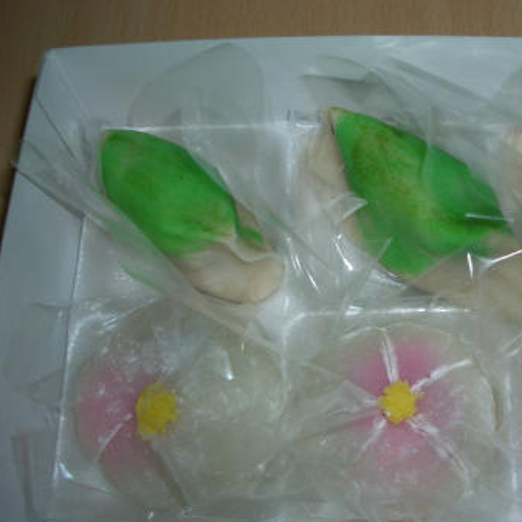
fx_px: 802
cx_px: 390
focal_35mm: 47
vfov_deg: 36.0
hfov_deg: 35.3
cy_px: 296
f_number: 4.3
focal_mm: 5.8
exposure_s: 1/60
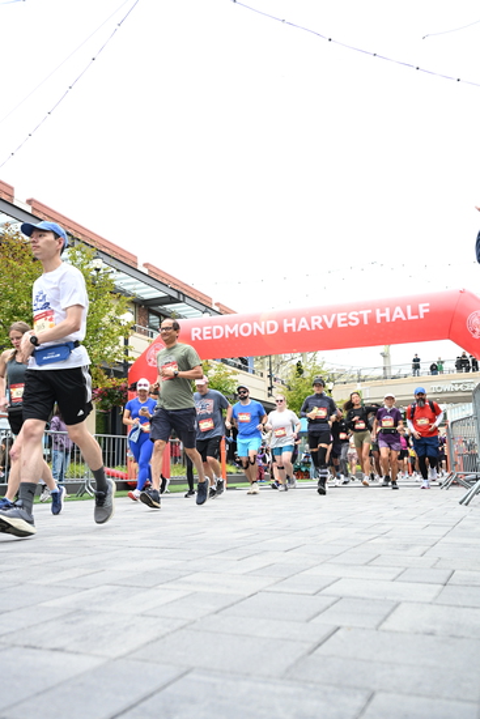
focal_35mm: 31
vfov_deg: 60.3
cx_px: 240
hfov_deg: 42.3
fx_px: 620
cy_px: 360
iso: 2000
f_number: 4
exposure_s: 1/640
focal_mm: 31
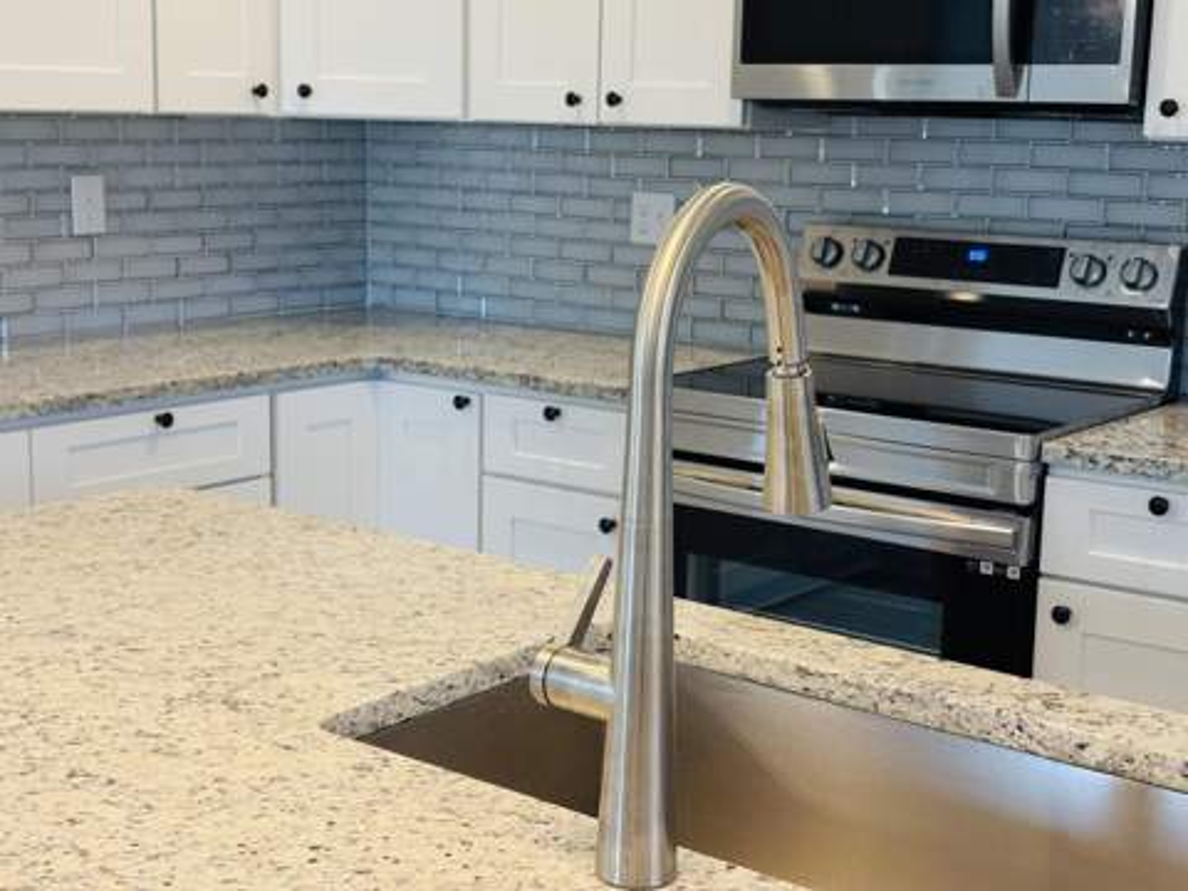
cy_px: 446
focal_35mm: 52
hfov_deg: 36.8
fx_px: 1785
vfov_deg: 28.0
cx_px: 594
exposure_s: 1/120
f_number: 1.6
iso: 160
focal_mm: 5.96
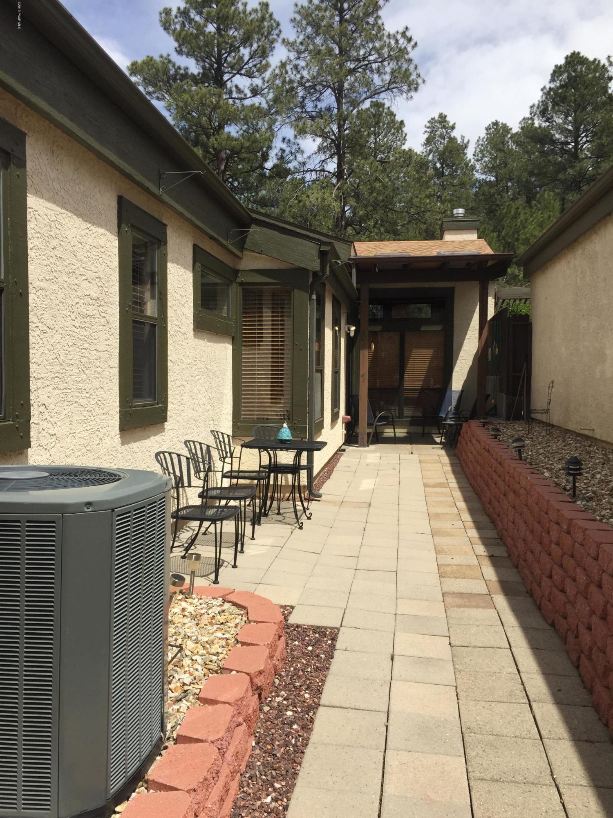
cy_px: 409
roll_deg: -0.7
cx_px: 306
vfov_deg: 61.7
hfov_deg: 48.2
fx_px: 685
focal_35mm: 29
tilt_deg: -2.9
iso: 32
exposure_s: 1/2326
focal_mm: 4.15
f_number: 2.2
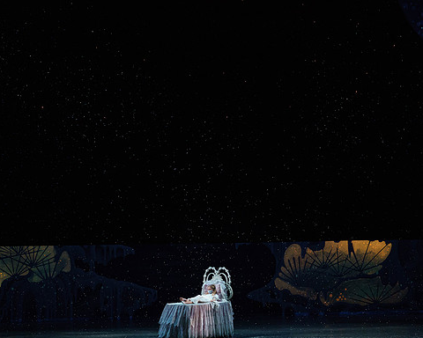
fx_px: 1690
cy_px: 169
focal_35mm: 135
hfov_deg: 14.3
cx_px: 194
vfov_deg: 11.4
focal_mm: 119
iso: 5000
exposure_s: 1/320
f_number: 2.8
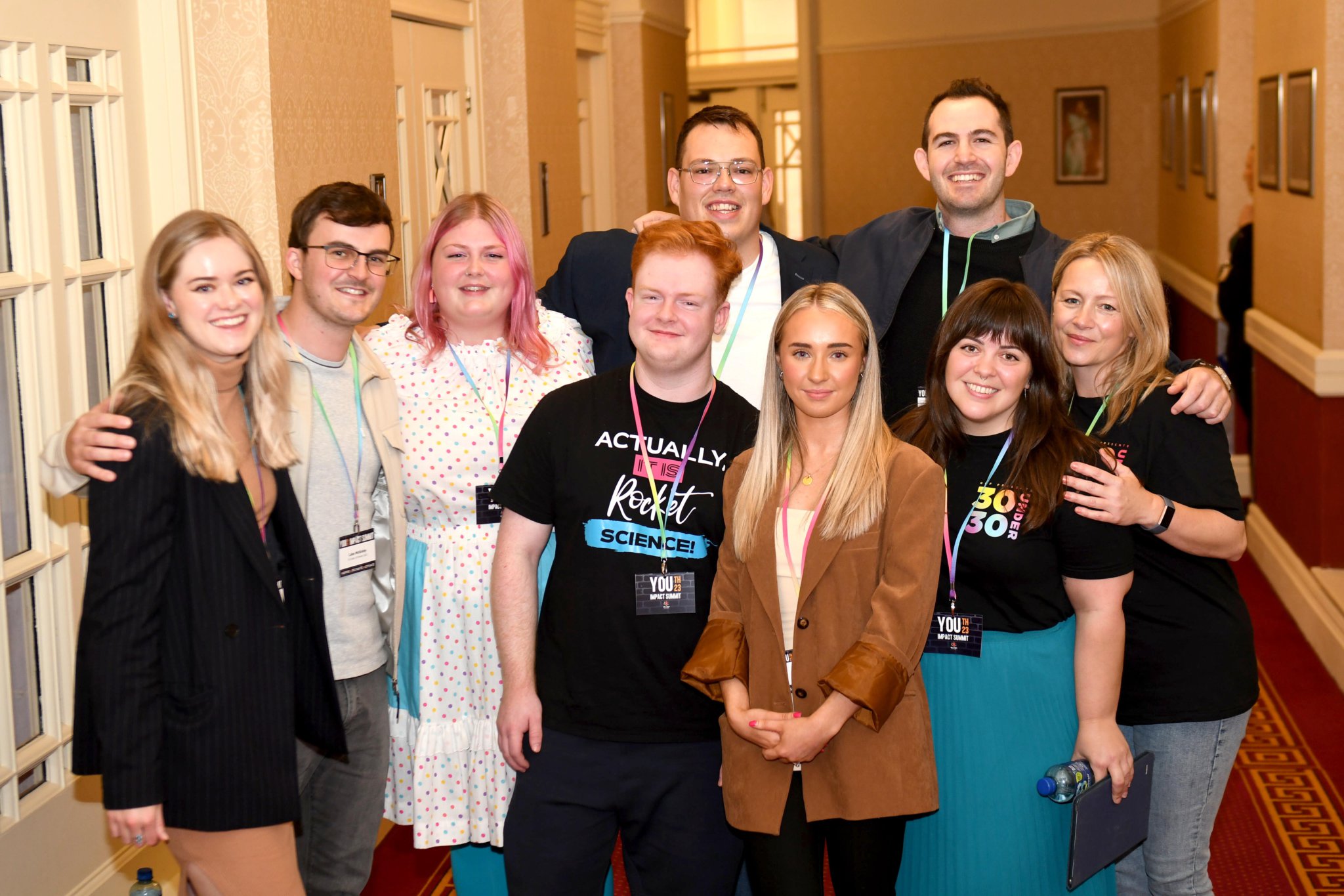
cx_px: 672
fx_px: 2352
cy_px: 448
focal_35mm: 63
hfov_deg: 31.9
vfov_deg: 21.6
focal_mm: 42
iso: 640
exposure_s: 1/60
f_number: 2.8
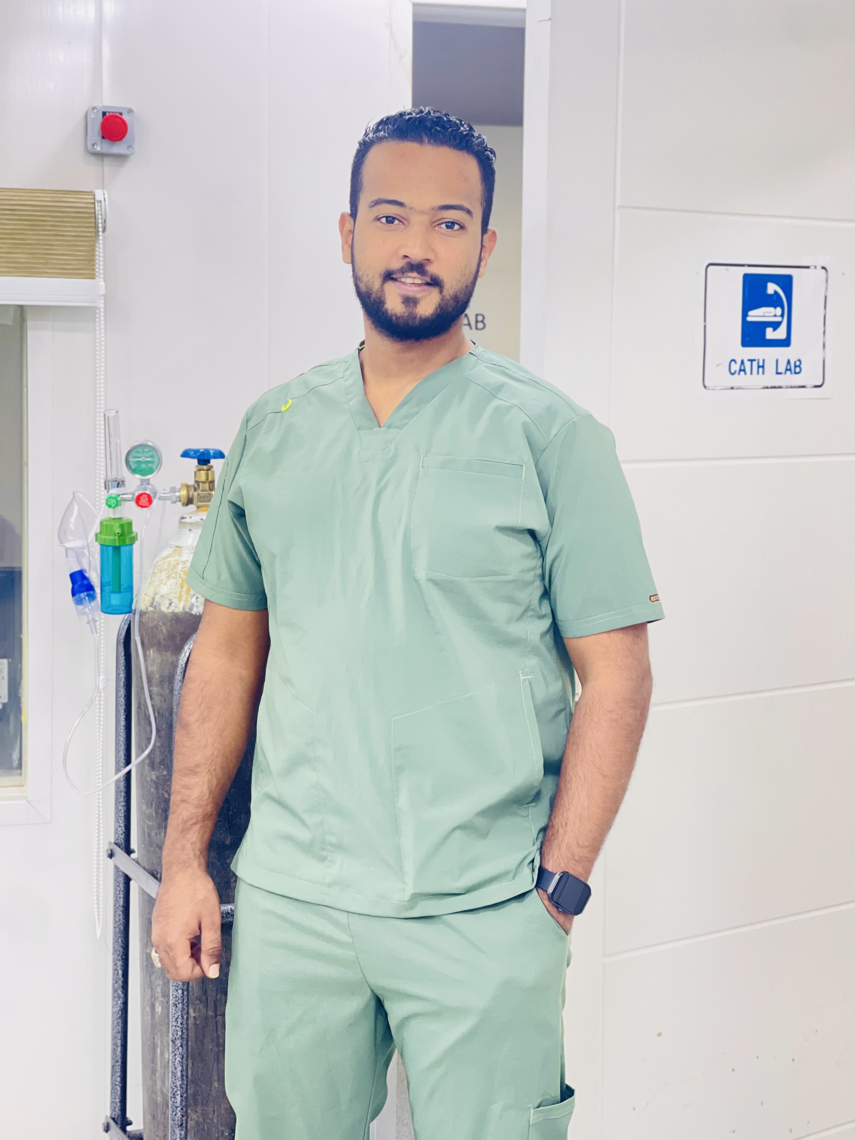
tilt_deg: -6.2
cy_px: 570
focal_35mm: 64
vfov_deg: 30.3
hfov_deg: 22.9
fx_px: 2108
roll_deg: -0.6
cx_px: 428
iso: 125
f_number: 2.2
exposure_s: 1/50
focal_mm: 7.5
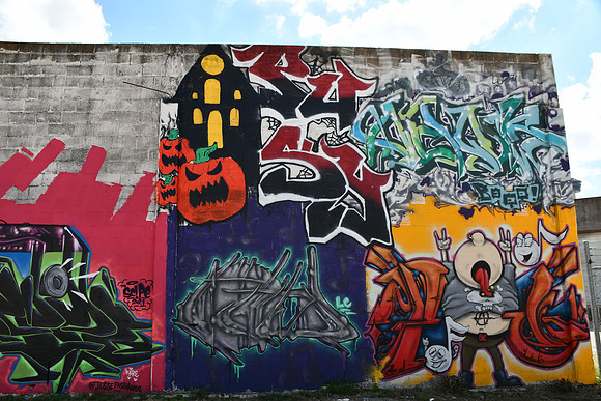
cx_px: 300
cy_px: 200
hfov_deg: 67.4
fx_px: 451
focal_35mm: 27
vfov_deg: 48.0
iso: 110
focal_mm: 18
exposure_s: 1/250
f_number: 8
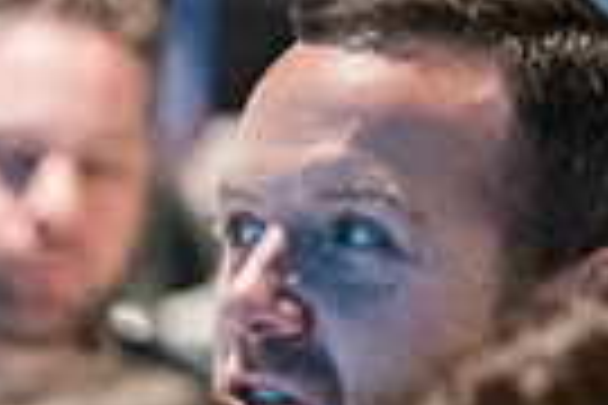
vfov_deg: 1.8
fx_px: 12666
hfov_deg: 2.7
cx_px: -518
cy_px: 758
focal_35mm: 750
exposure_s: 1/50
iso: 6400
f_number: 2.8
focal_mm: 117
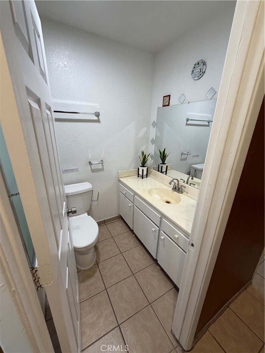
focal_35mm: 14
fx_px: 143
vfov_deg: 102.1
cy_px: 176
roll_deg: -1.4
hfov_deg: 85.7
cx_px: 132
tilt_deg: -20.7
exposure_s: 1/120
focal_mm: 2.22
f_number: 2.2
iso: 250
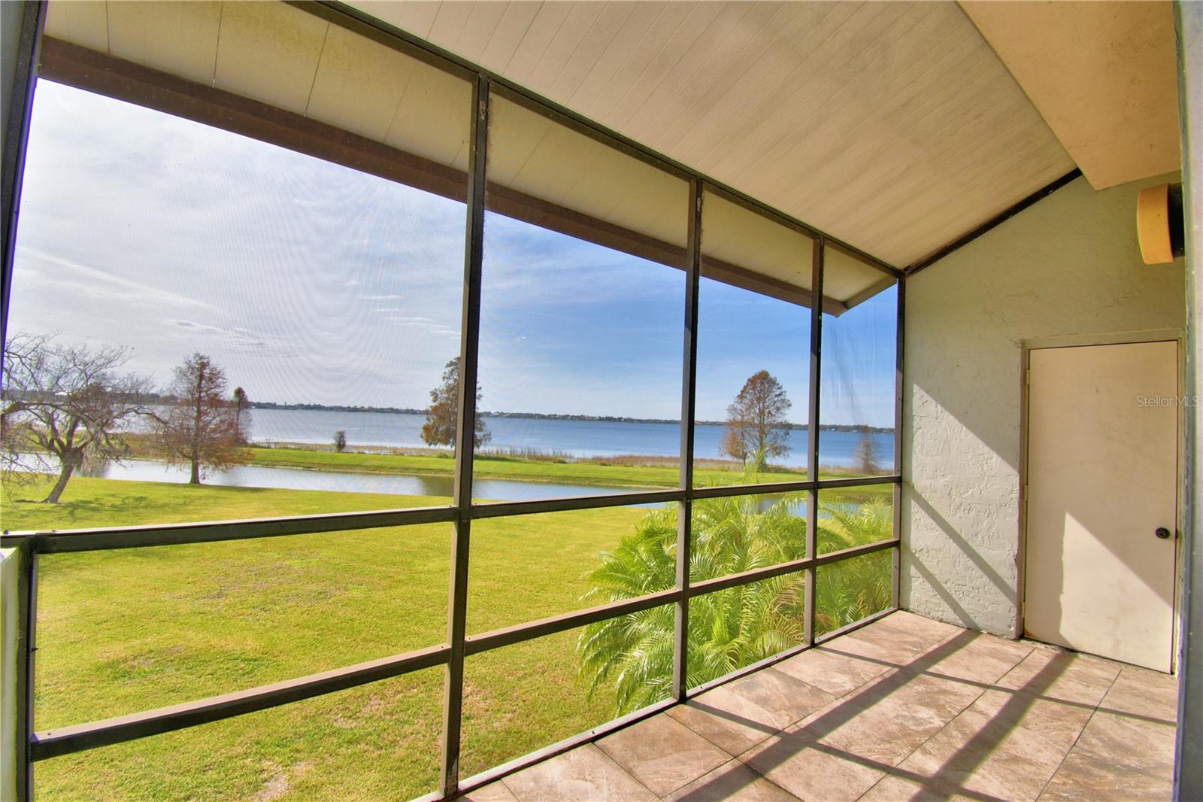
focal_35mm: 15
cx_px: 602
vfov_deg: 77.3
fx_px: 501
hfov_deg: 100.4
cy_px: 401
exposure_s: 1/250
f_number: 10
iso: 100
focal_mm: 10
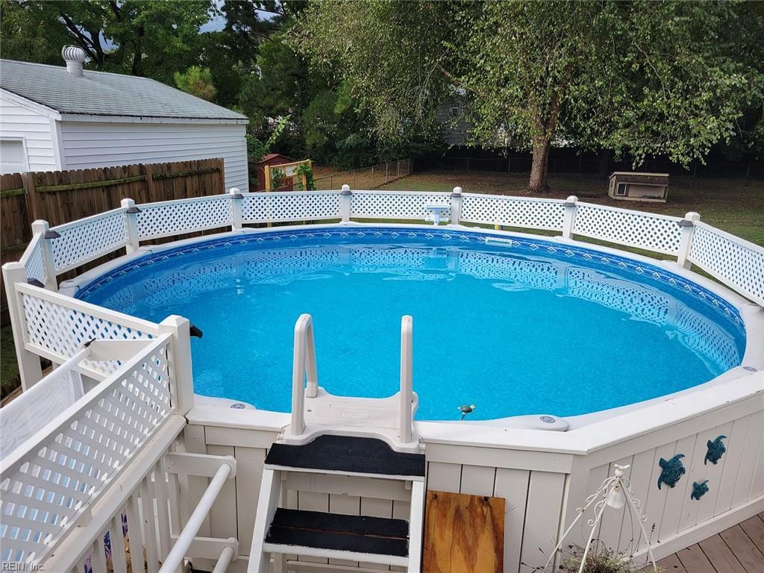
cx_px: 382
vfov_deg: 53.1
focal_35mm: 26
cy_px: 286
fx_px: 574
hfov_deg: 67.3
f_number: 1.8
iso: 40
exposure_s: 1/1571
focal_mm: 5.4
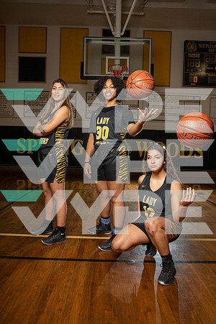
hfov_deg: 46.4
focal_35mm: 28
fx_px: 252
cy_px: 162
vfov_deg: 65.5
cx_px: 108
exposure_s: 1/250
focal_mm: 28
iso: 250
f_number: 9
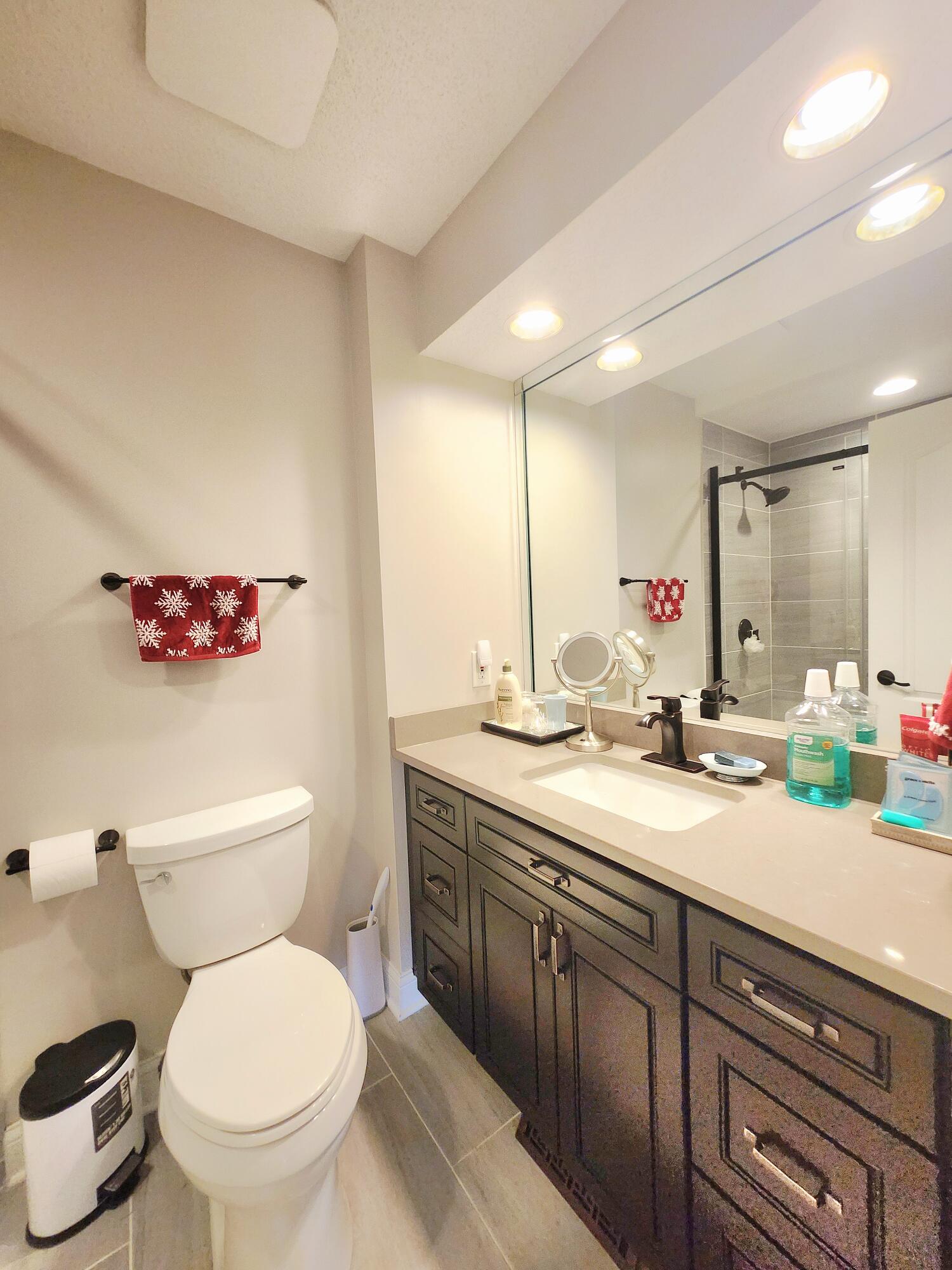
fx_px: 477
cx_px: 476
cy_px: 635
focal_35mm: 13
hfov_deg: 89.9
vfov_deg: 106.2
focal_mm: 1.74
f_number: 2.2
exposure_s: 1/60.2
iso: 160
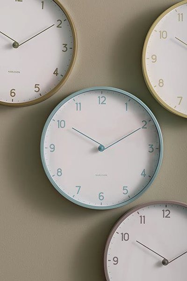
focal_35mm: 175
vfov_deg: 11.7
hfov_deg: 7.9
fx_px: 1362
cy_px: 140
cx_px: 94
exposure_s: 1/125
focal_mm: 175
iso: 125
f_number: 13
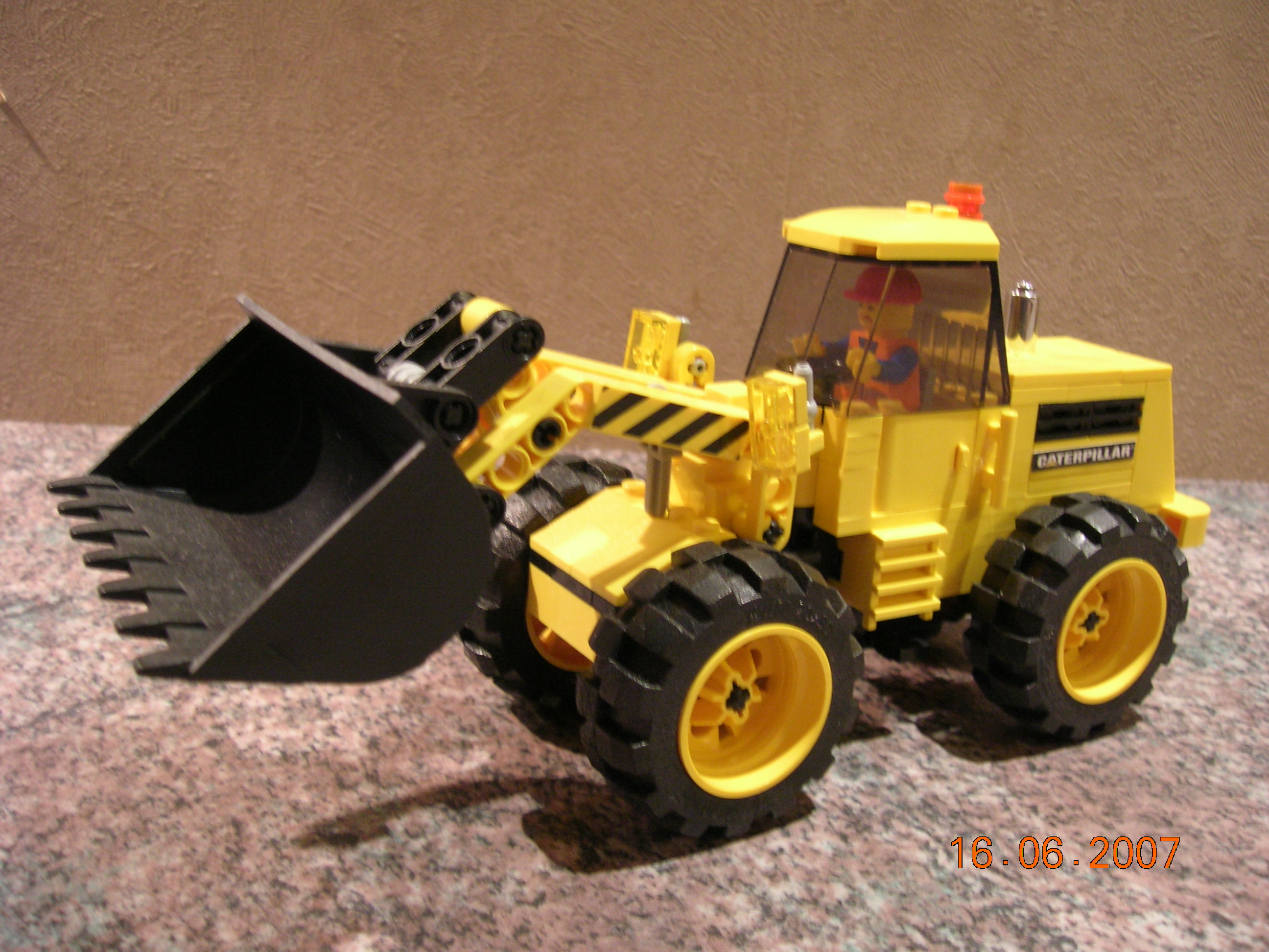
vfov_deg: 41.8
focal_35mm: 34
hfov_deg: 54.0
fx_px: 1246
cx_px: 634
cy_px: 476
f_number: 2.9
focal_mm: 5.7
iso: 125
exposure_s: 1/3.7
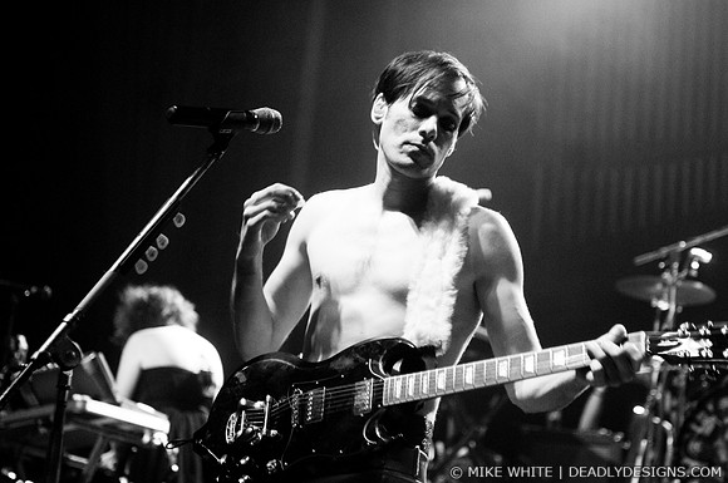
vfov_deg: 14.7
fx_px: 1878
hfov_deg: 21.9
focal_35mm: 93
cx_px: 364
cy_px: 242
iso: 640
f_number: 2.8
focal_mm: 62
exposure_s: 1/125
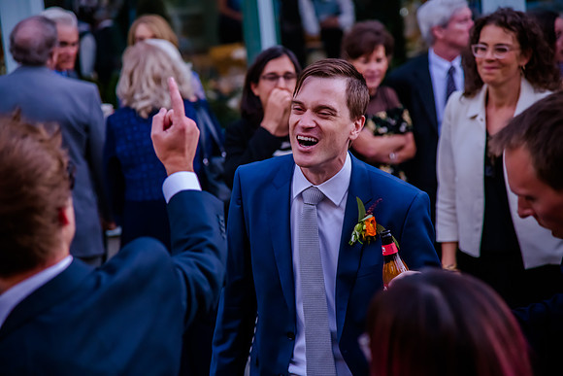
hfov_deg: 18.6
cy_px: 188
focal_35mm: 110
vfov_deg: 12.5
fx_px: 1721
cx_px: 282
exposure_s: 1/640
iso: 3200
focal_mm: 110
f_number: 4
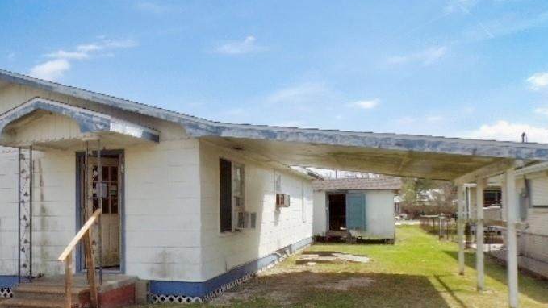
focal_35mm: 35
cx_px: 198
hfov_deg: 55.8
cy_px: 185
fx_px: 509
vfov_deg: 33.6
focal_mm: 4.3
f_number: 5.8
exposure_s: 1/550
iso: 80
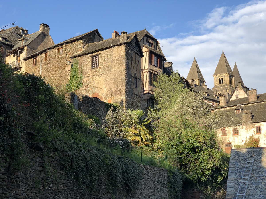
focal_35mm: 52
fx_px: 400
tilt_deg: +14.8
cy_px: 100
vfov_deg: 28.0
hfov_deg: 36.8
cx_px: 133
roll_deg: -0.1
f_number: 2.4
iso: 16
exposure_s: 1/533
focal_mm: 6
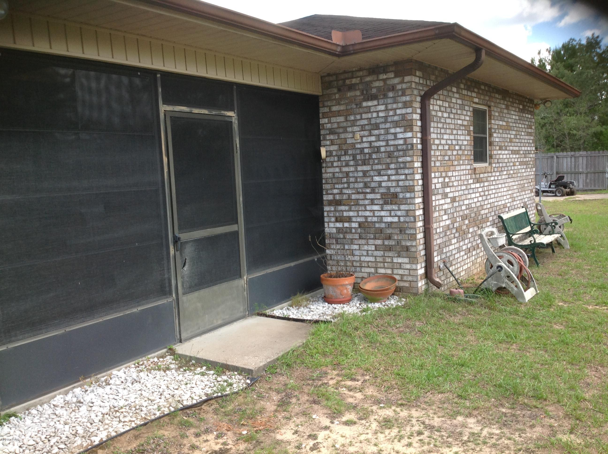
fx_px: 614
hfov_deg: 52.7
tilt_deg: -2.0
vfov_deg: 40.6
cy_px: 227
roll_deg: +3.7
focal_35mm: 35
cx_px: 304
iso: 50
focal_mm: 4.28
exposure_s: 1/256
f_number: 2.4
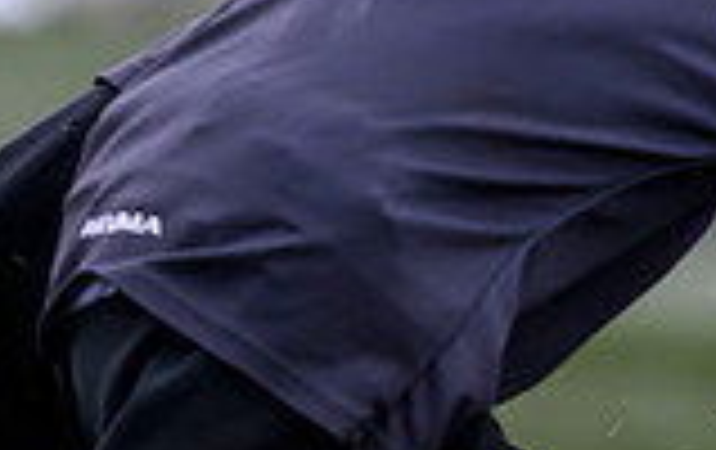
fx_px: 32899
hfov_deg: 1.2
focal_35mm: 1683
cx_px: 968
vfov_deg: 0.8
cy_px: -231
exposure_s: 1/1250
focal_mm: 400
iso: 500
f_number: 3.5
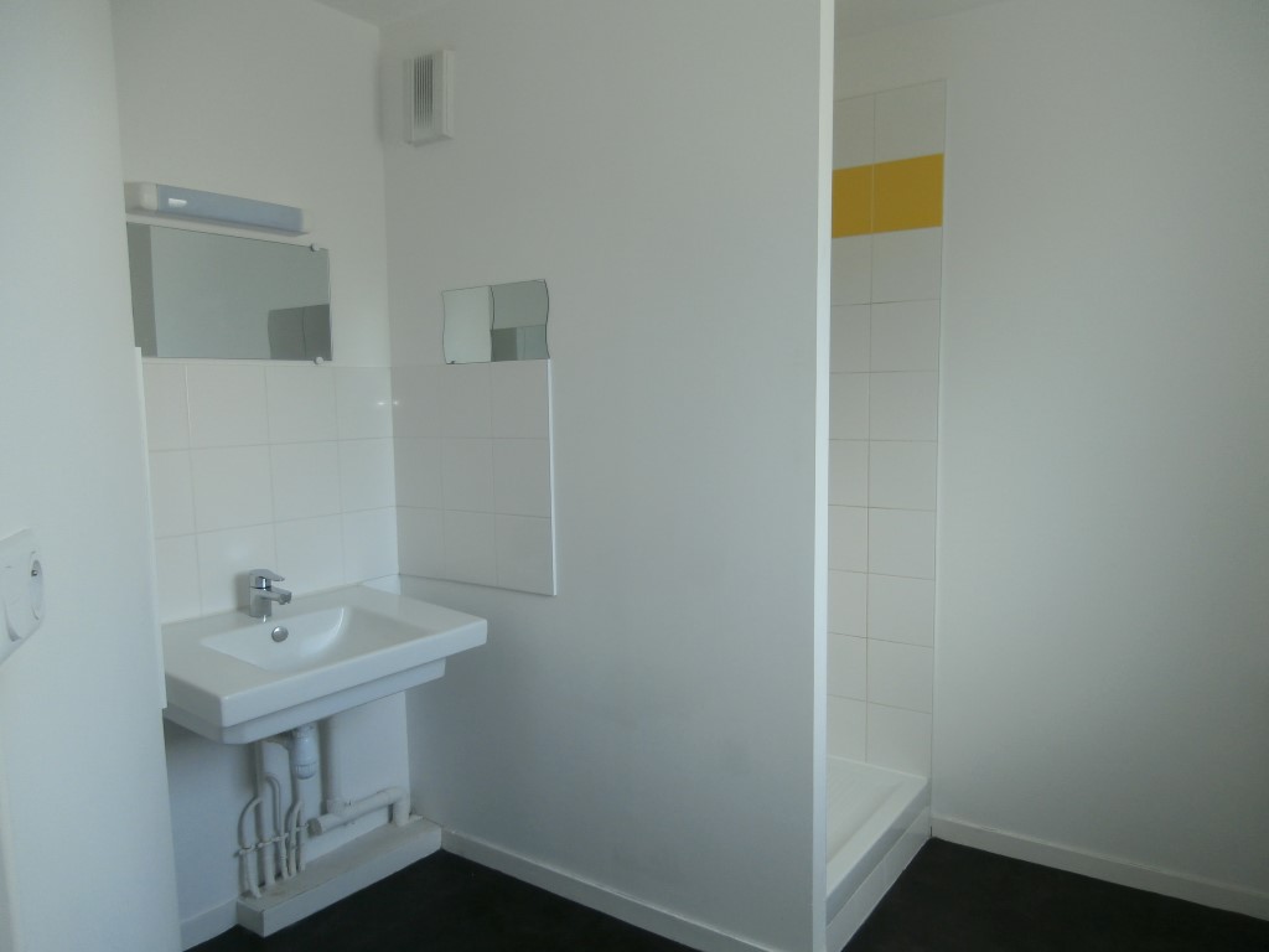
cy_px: 476
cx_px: 634
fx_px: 880
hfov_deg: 71.6
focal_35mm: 24
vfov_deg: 56.8
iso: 100
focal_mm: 4.2
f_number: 3
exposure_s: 1/60
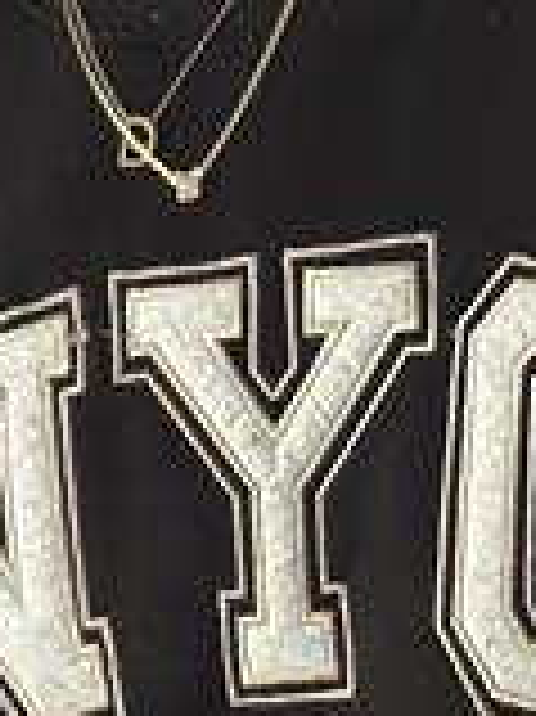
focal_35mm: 129
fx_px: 2667
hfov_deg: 11.5
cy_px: 779
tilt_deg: +2.9
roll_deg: +0.3
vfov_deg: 14.9
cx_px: 302
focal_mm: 6.86
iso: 800
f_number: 1.78
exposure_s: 1/30
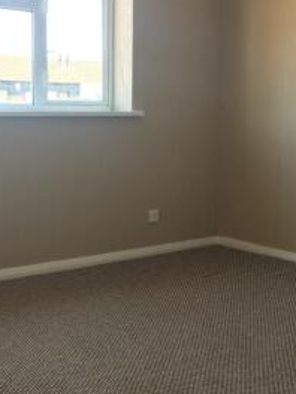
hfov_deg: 30.0
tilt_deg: -5.4
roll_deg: -0.4
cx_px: 91
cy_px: 184
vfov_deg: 39.6
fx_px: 547
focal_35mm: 48
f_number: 2.2
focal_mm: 4.15
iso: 32
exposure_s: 1/33
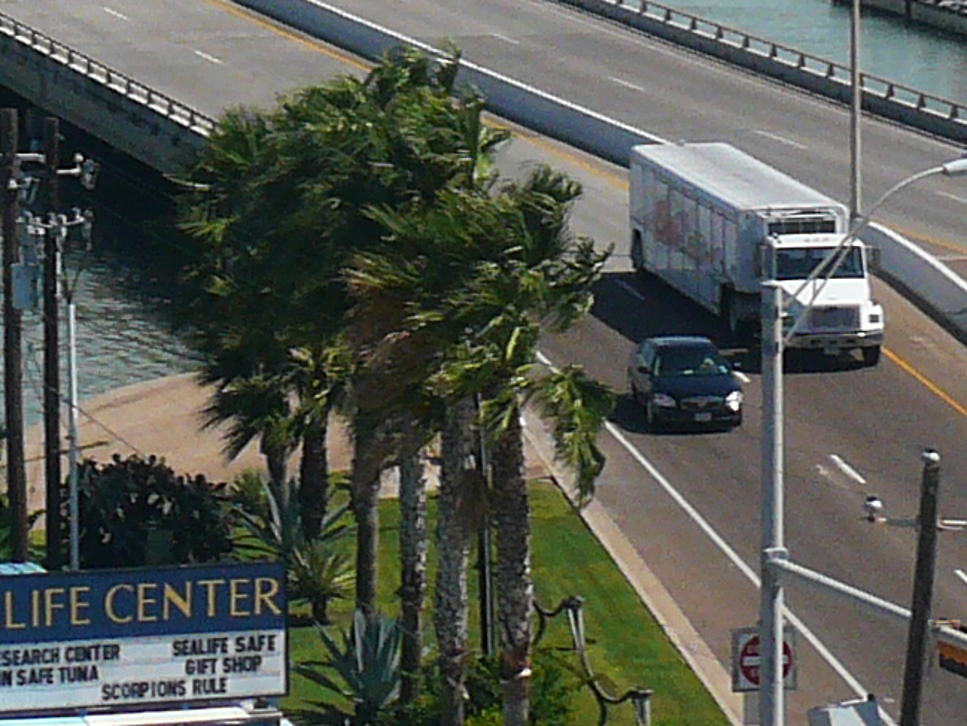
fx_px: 6482
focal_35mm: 232
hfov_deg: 8.5
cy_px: -58
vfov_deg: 6.4
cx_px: 195
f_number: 10
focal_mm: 8.1
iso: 100
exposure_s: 1/200
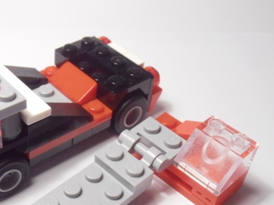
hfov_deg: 31.5
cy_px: 149
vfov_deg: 24.2
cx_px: 61
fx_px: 475
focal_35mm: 60
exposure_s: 1/30
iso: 100
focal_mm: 6.61
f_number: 3.9
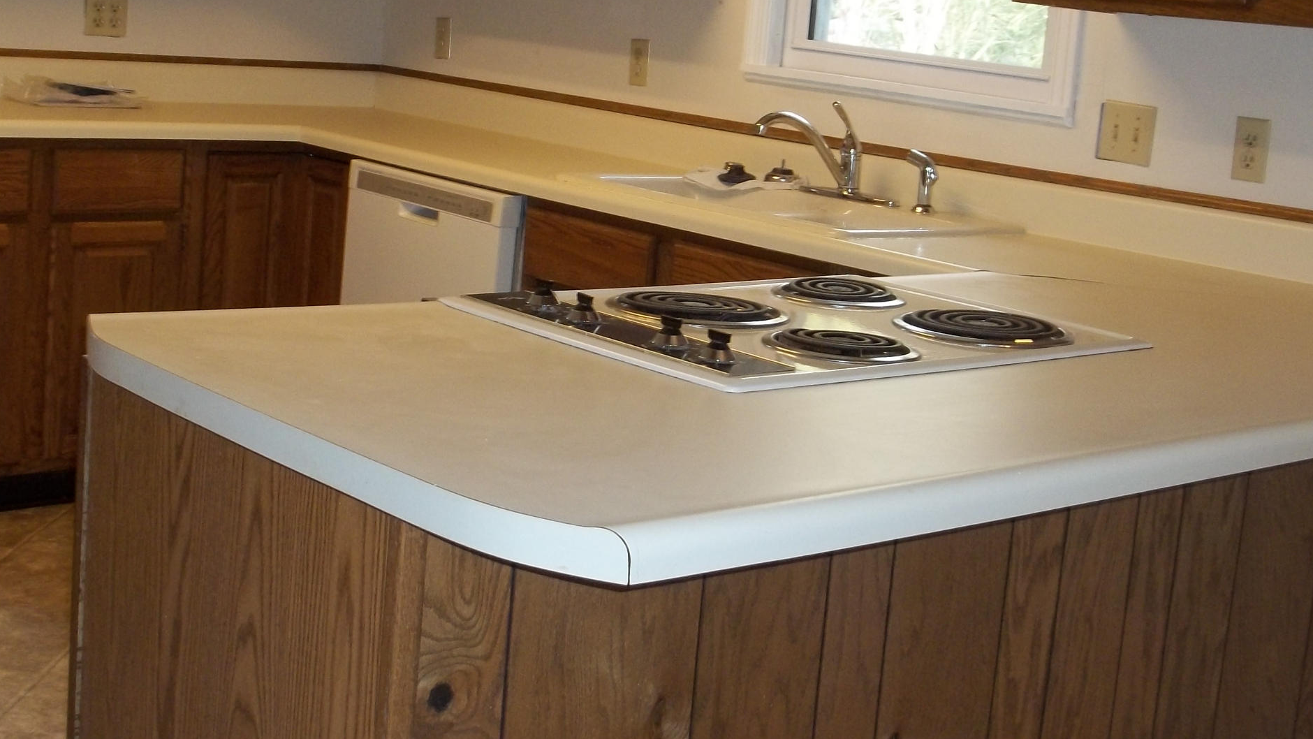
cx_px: 630
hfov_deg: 40.6
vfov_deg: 23.4
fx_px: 1776
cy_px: 227
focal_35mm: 51
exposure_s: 1/30
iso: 160
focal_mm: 5.9
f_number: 3.3
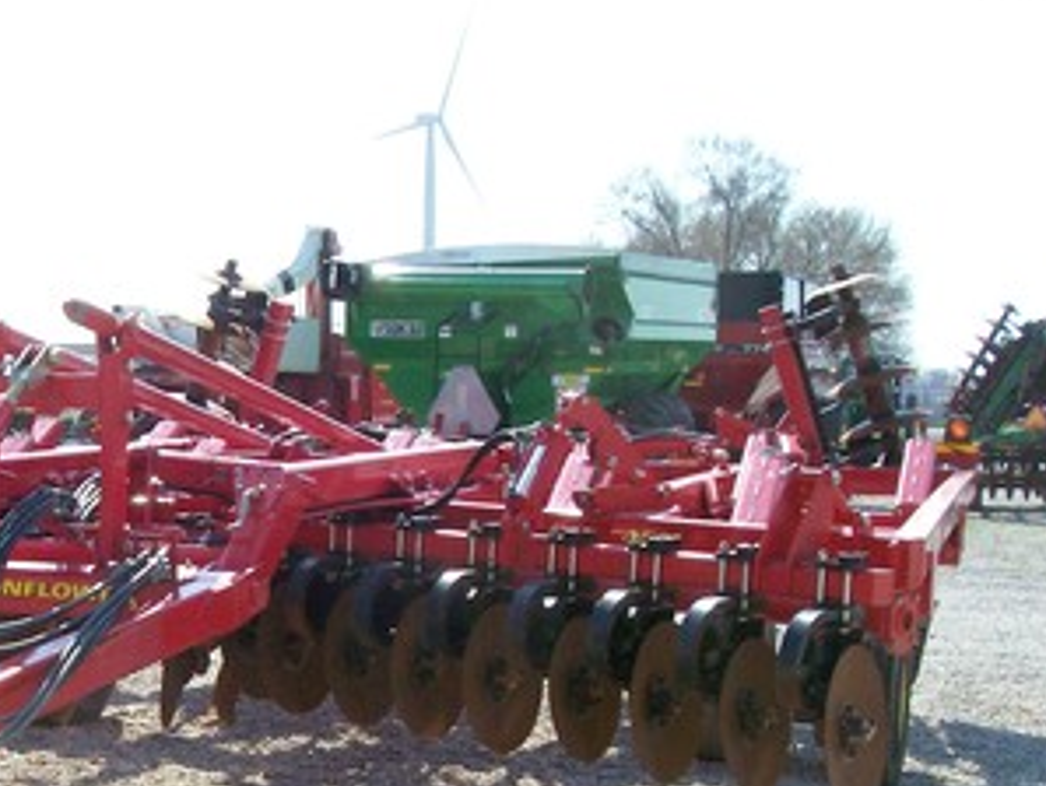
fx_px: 1875
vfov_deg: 23.1
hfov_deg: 30.2
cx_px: 158
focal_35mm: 62
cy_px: 688
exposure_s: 1/468
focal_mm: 5.6
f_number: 5.1
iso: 80
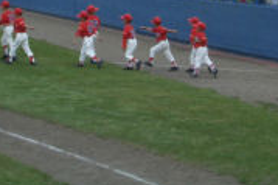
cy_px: -57
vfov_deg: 8.9
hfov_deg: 13.5
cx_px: 175
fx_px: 1173
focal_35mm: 152
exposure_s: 1/500
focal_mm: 10.2
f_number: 5.6
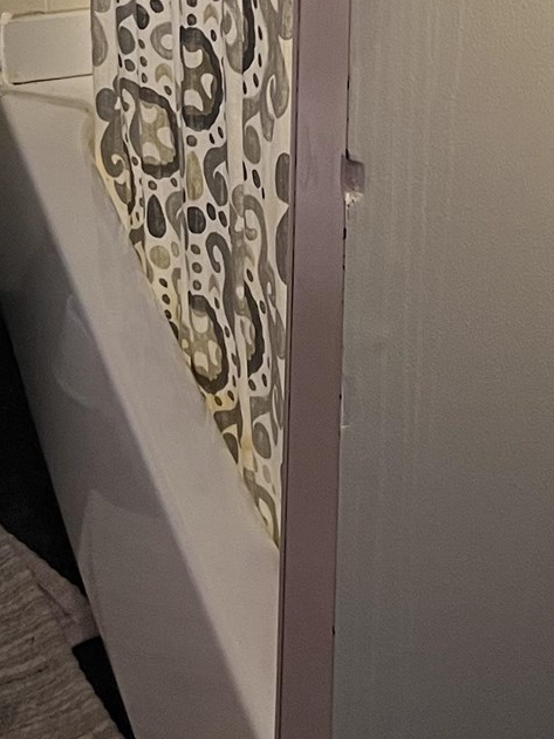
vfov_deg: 18.8
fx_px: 2028
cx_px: 430
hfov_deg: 15.5
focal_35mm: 95
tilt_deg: -12.0
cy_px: -290
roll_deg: -2.0
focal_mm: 5.7
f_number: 1.5
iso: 160
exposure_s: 1/60
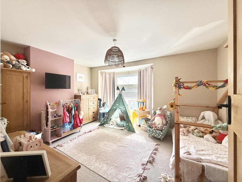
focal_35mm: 14
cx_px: 121
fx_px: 98
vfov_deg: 85.7
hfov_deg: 102.1
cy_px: 91
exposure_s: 1/116
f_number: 2.2
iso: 64
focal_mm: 2.22
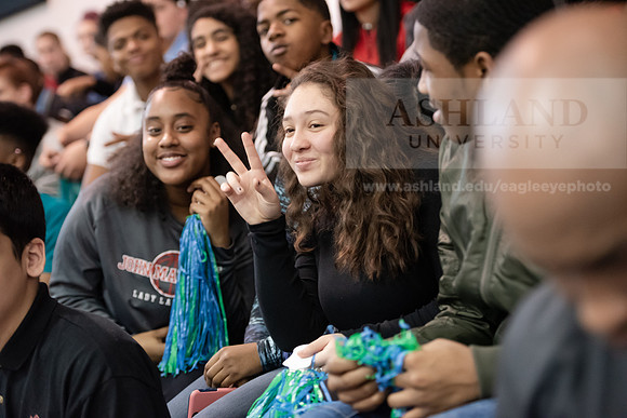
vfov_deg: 15.9
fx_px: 1498
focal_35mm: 86
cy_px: 209
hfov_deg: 23.6
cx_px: 314
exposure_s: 1/200
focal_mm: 86
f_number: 3.2
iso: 6400
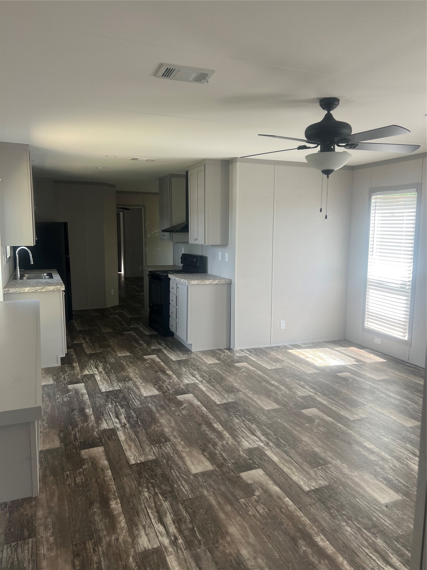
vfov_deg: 67.3
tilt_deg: -6.4
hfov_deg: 53.1
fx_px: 428
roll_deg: -1.1
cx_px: 214
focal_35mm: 26
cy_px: 285
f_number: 1.5
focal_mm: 5.7
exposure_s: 1/121
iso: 64
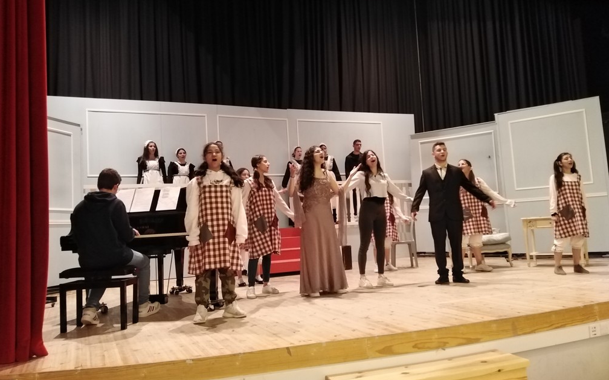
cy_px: 188
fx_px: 465
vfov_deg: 44.5
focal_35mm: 28
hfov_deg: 66.5
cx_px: 306
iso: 657
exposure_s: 1/20
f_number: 1.8
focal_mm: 3.59
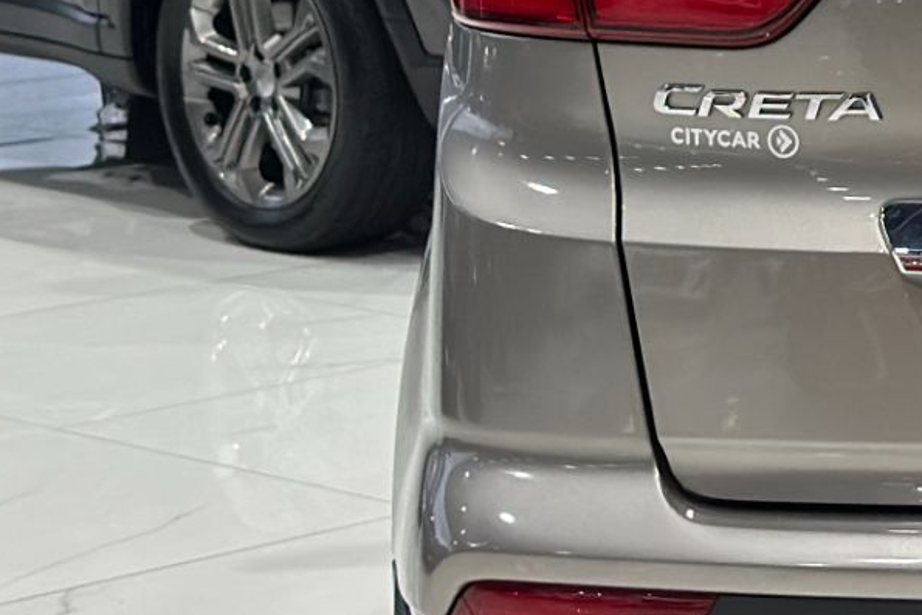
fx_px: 4124
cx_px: 1472
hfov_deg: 12.0
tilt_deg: -9.6
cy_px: 192
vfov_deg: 8.5
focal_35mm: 161
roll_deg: +0.2
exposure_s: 1/120
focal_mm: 6.86
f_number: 1.78
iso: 250
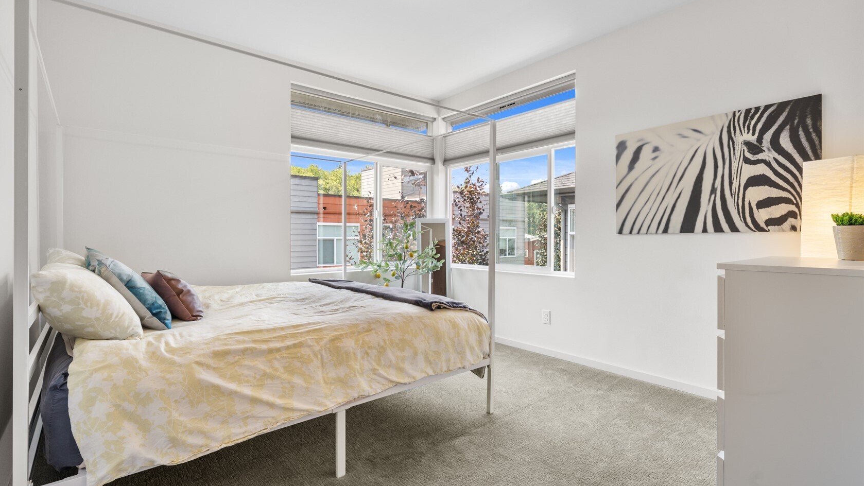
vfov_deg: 61.0
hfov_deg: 92.7
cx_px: 428
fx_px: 412
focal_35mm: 18
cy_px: 250
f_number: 8
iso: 250
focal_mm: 17
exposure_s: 1/20
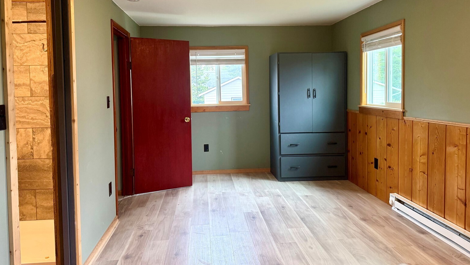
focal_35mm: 27
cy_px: 102
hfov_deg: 69.8
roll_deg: +1.2
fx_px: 337
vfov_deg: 42.6
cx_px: 231
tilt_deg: -2.1
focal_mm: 6.76
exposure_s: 1/120
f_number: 1.78
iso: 250
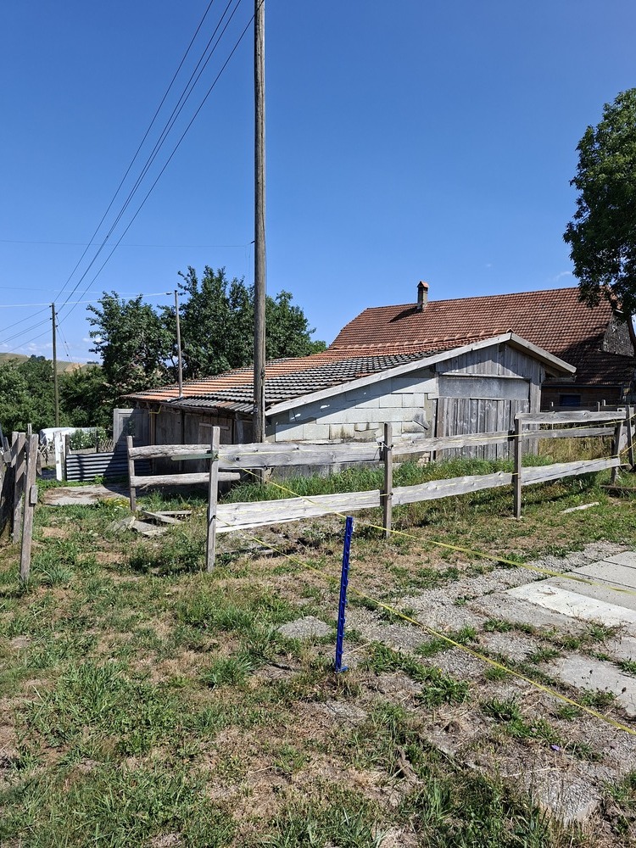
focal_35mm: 23
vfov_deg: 73.9
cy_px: 424
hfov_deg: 58.9
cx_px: 318
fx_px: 563
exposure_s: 1/1406
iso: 50
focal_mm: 5.54
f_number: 1.8
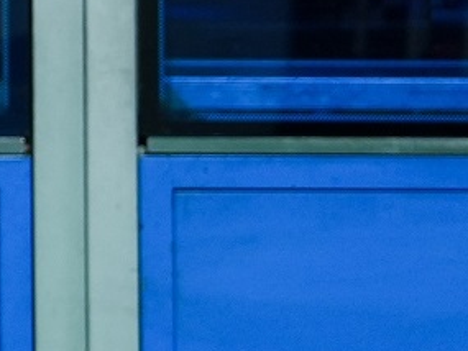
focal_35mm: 348
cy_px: -422
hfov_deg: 5.3
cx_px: -1032
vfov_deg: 4.2
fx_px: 4707
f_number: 2.8
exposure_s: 1/100
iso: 800
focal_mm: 49
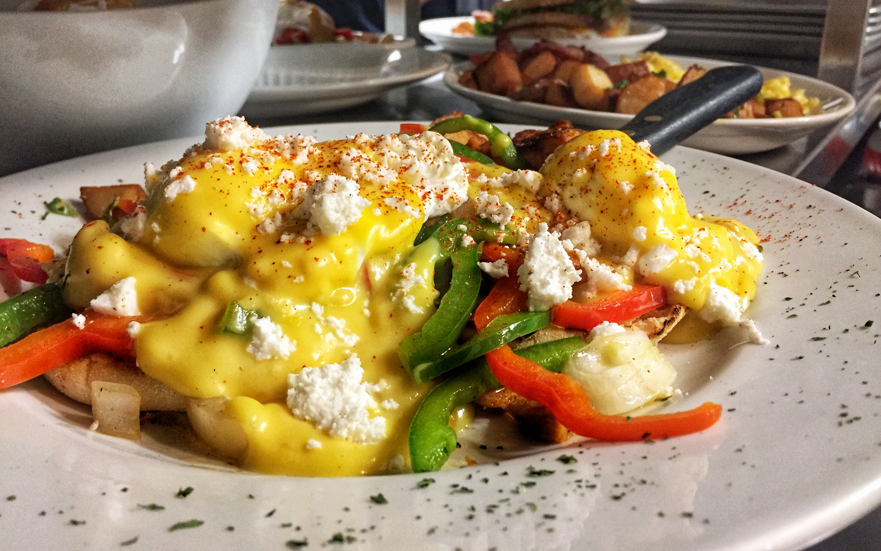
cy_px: 232
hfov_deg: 61.2
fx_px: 744
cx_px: 438
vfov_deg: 40.5
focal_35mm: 31
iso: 160
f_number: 2.2
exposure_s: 1/30
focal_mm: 4.15
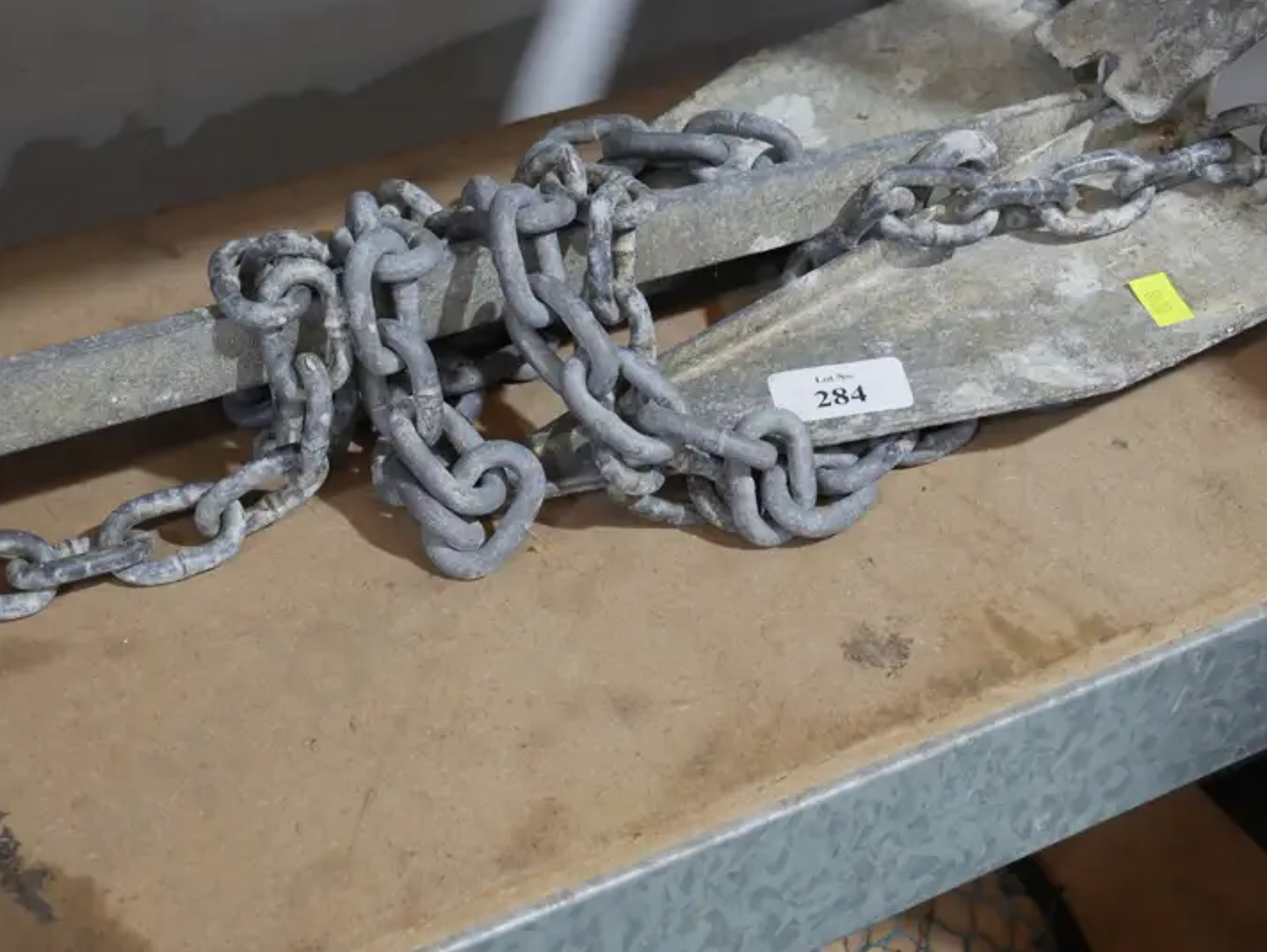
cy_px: 398
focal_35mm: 69
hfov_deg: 28.1
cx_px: 682
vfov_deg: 21.3
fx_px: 2527
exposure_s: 1/60
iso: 1250
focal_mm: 24
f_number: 5.2
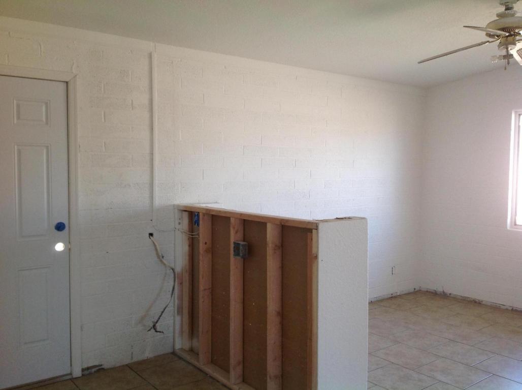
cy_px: 195
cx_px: 261
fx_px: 527
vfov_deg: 40.6
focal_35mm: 35
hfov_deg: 52.7
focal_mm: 4.28
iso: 80
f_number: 2.4
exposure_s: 1/60
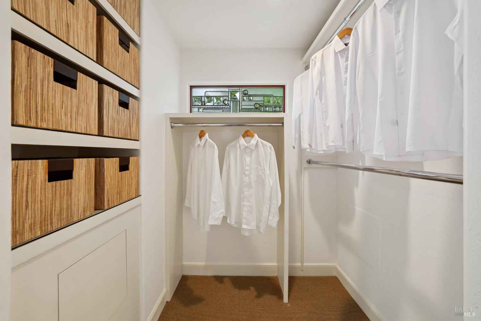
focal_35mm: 13
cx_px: 240
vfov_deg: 85.4
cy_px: 160
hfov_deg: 108.3
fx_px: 174
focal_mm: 13
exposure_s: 1/20
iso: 640
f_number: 8
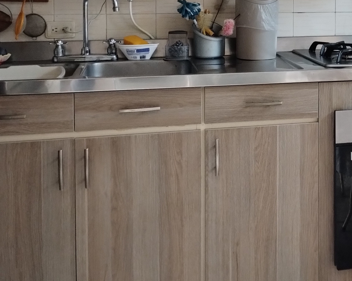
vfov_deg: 25.2
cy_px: 11
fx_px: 604
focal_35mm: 58
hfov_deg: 31.0
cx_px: 315
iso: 1875
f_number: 1.8
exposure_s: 1/20
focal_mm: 4.27
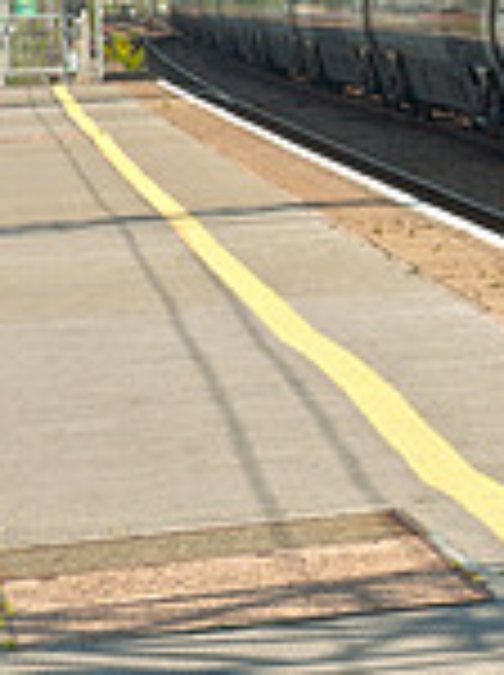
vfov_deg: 7.7
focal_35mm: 257
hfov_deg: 5.5
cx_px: 1292
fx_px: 5003
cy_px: -101
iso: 200
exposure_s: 1/320
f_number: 9
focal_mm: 46
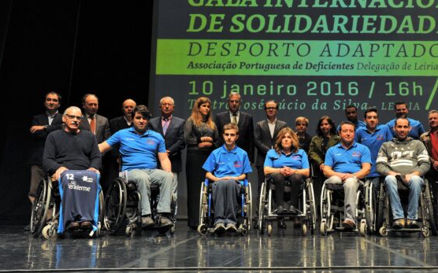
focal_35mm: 44
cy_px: 110
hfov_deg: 44.8
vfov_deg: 29.1
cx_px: 280
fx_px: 525
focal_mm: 32
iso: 1600
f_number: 5
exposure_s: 1/50
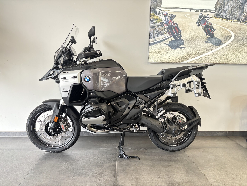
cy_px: 93
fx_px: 186
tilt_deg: -8.7
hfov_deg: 67.3
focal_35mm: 26
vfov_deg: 53.1
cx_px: 124
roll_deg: -0.5
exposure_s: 1/49
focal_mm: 5.96
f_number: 1.6
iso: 64
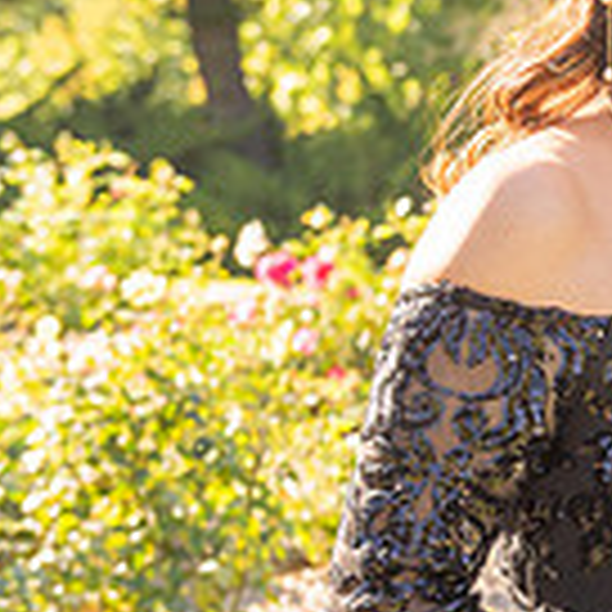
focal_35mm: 189
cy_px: 358
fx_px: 3780
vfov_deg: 9.3
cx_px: 1170
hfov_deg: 8.8
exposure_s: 1/250
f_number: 5.6
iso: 200
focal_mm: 52
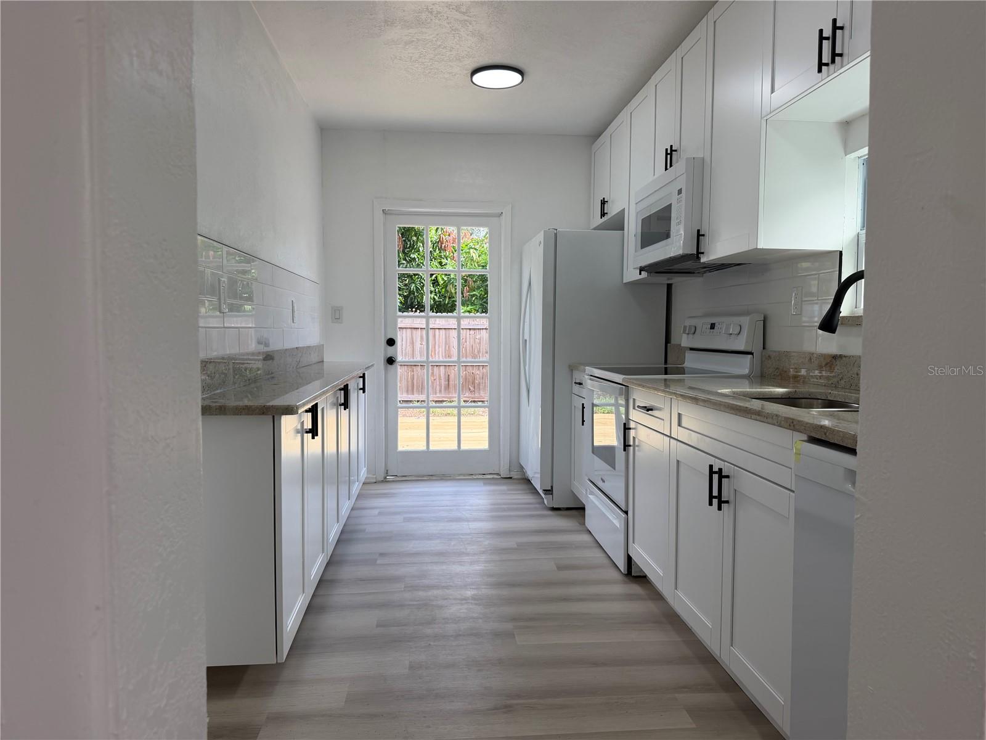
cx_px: 493
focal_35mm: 24
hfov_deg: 71.6
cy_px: 370
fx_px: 684
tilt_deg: -4.3
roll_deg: +0.5
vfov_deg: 56.8
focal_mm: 6.76
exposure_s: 1/494
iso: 100
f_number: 1.78
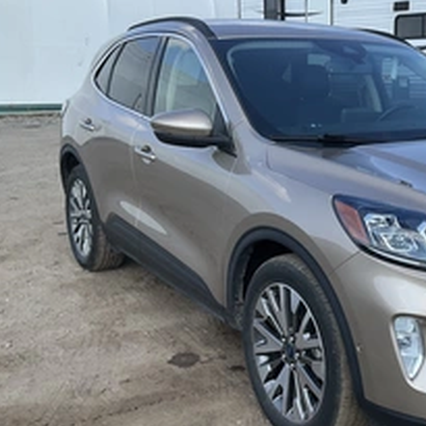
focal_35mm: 50
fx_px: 696
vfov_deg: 34.0
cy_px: 210
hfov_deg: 32.5
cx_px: 374
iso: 25
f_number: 1.8
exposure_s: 1/912
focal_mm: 3
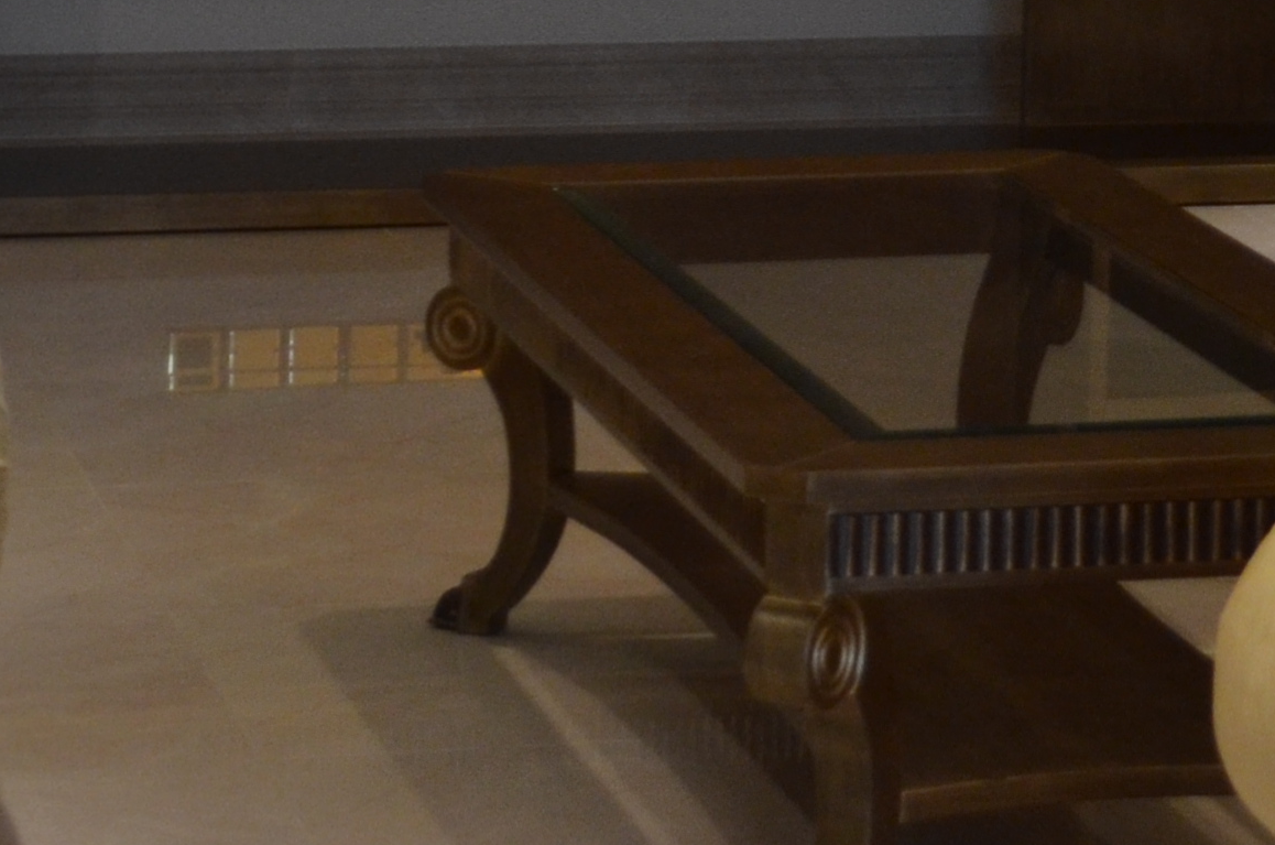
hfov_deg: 11.1
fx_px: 6543
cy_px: -898
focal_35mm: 185
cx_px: 1105
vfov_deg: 7.1
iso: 640
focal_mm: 29
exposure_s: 1/15
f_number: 4.5
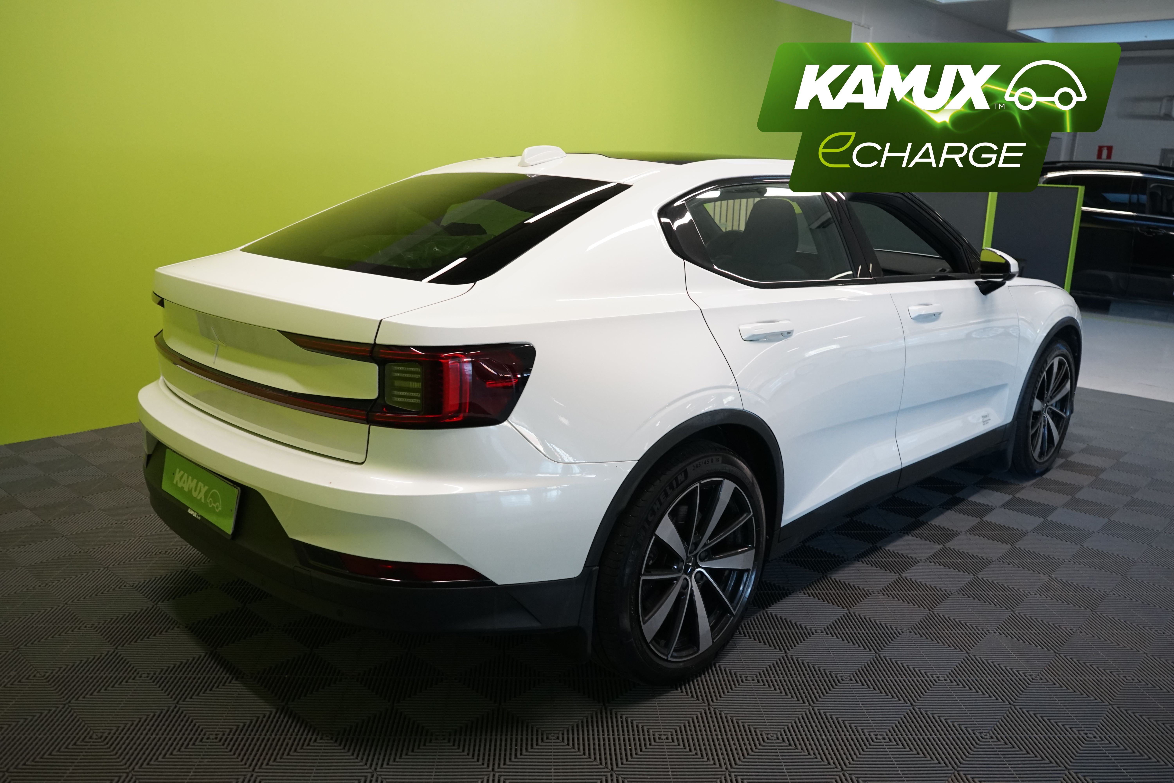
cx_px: 587
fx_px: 913
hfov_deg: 65.5
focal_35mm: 28
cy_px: 392
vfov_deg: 46.4
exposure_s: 1/30
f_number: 7.1
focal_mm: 28
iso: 1600
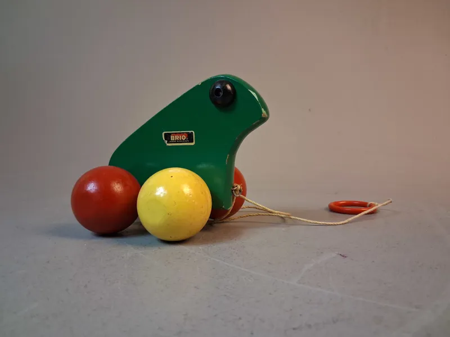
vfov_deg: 51.4
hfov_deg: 65.3
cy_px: 168
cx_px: 225
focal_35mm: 27
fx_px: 351
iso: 320
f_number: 1.8
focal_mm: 4
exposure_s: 1/50
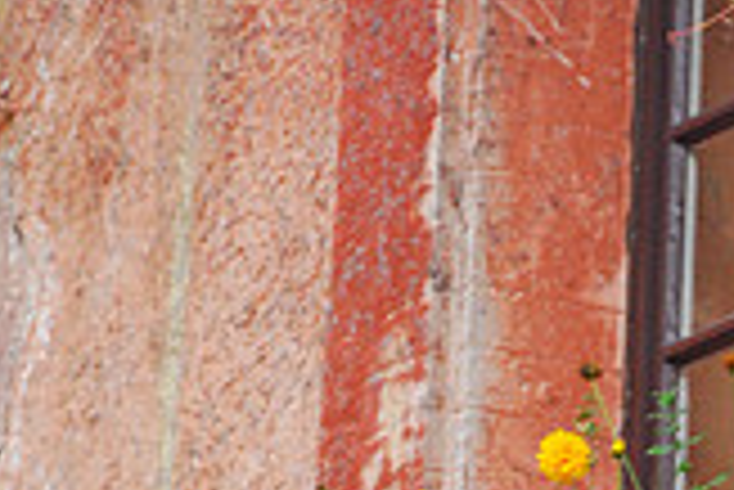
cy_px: 427
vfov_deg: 3.2
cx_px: 684
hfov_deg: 4.8
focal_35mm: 427
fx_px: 8714
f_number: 5.6
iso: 800
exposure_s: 1/100
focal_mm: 80
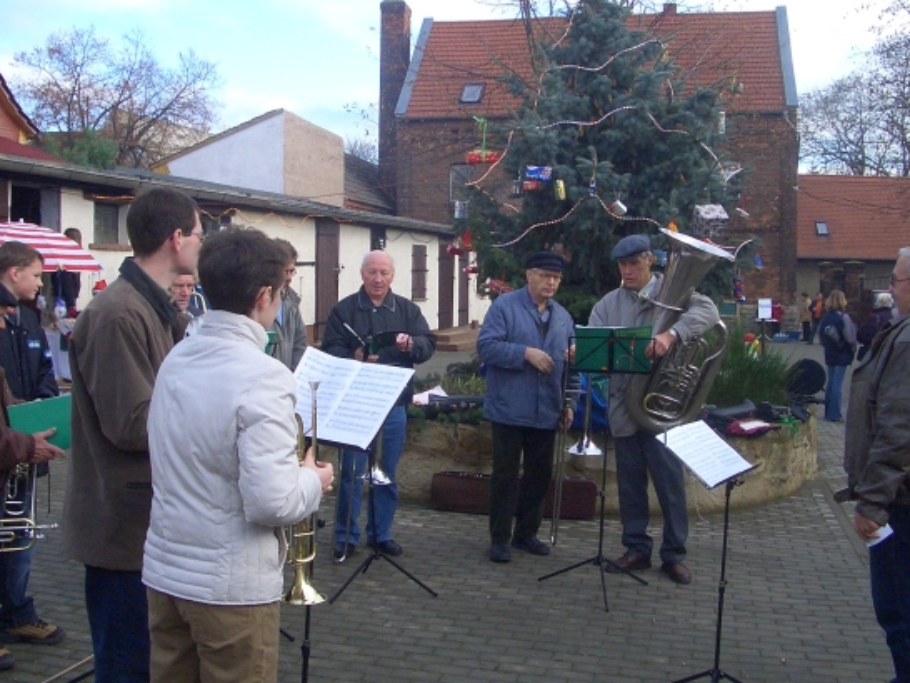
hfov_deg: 45.8
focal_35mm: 41
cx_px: 447
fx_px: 1078
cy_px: 308
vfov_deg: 35.1
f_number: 4.3
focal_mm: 5.8
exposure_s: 1/400
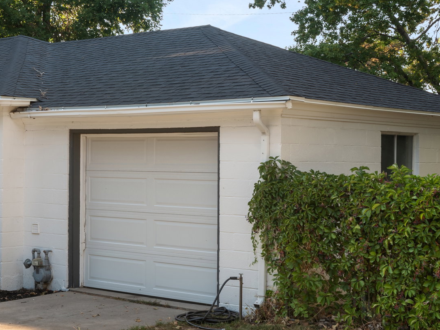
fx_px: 902
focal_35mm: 71
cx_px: 95
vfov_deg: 20.7
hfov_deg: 26.9
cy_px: 150
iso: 100
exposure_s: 1/6
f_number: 9
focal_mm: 32
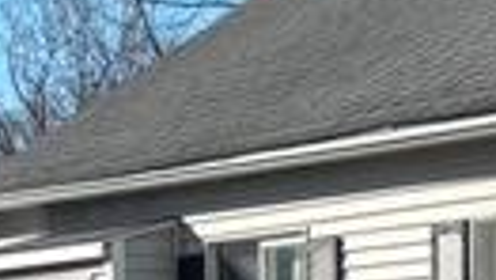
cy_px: 363
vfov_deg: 5.5
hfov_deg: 9.5
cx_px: 761
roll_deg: +0.6
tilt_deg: +0.7
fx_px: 2910
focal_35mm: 221
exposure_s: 1/2193
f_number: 1.6
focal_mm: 5.96
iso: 50
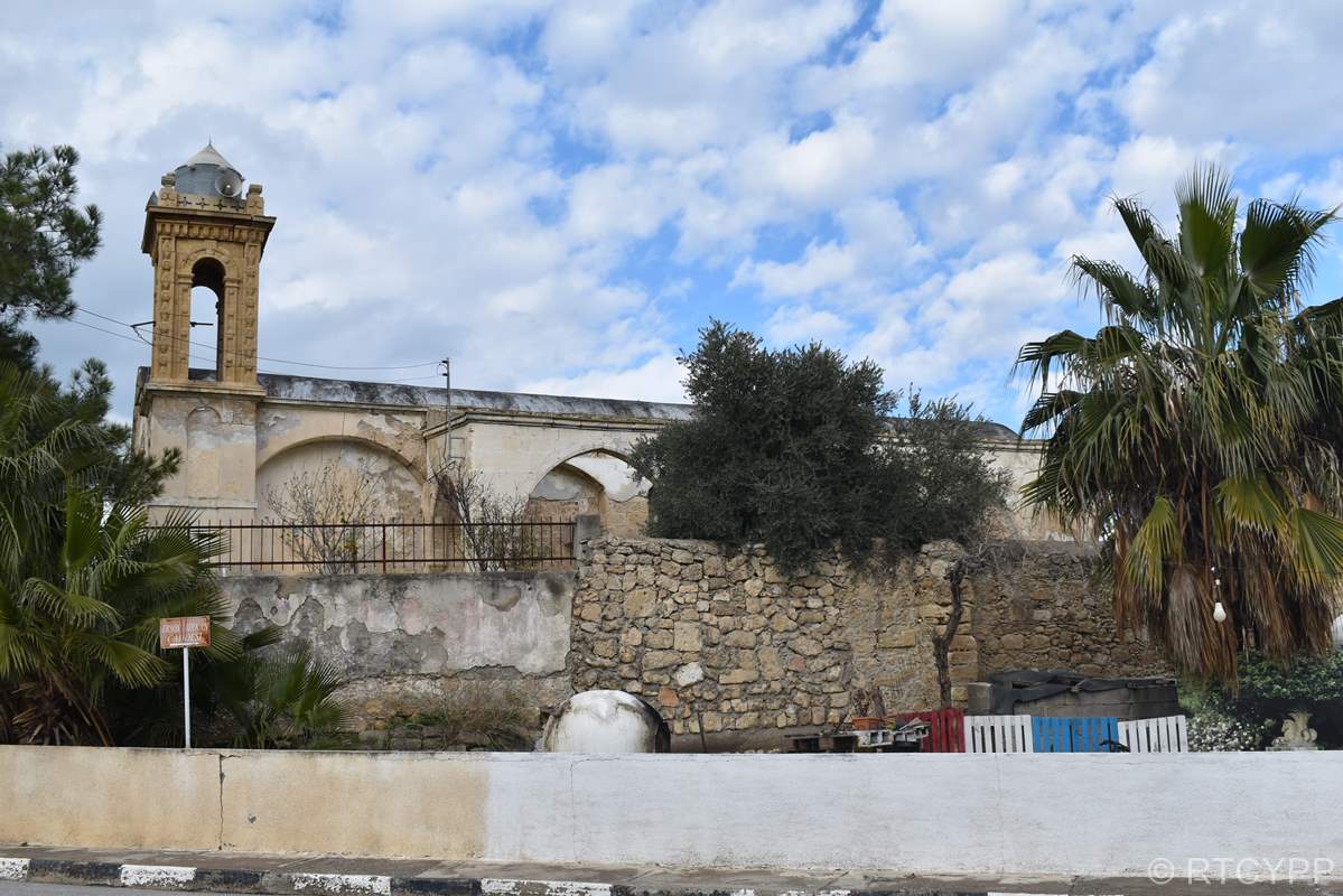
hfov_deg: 51.3
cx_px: 672
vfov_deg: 35.5
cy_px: 448
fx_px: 1399
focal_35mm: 38
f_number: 8
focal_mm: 25
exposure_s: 1/250
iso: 100
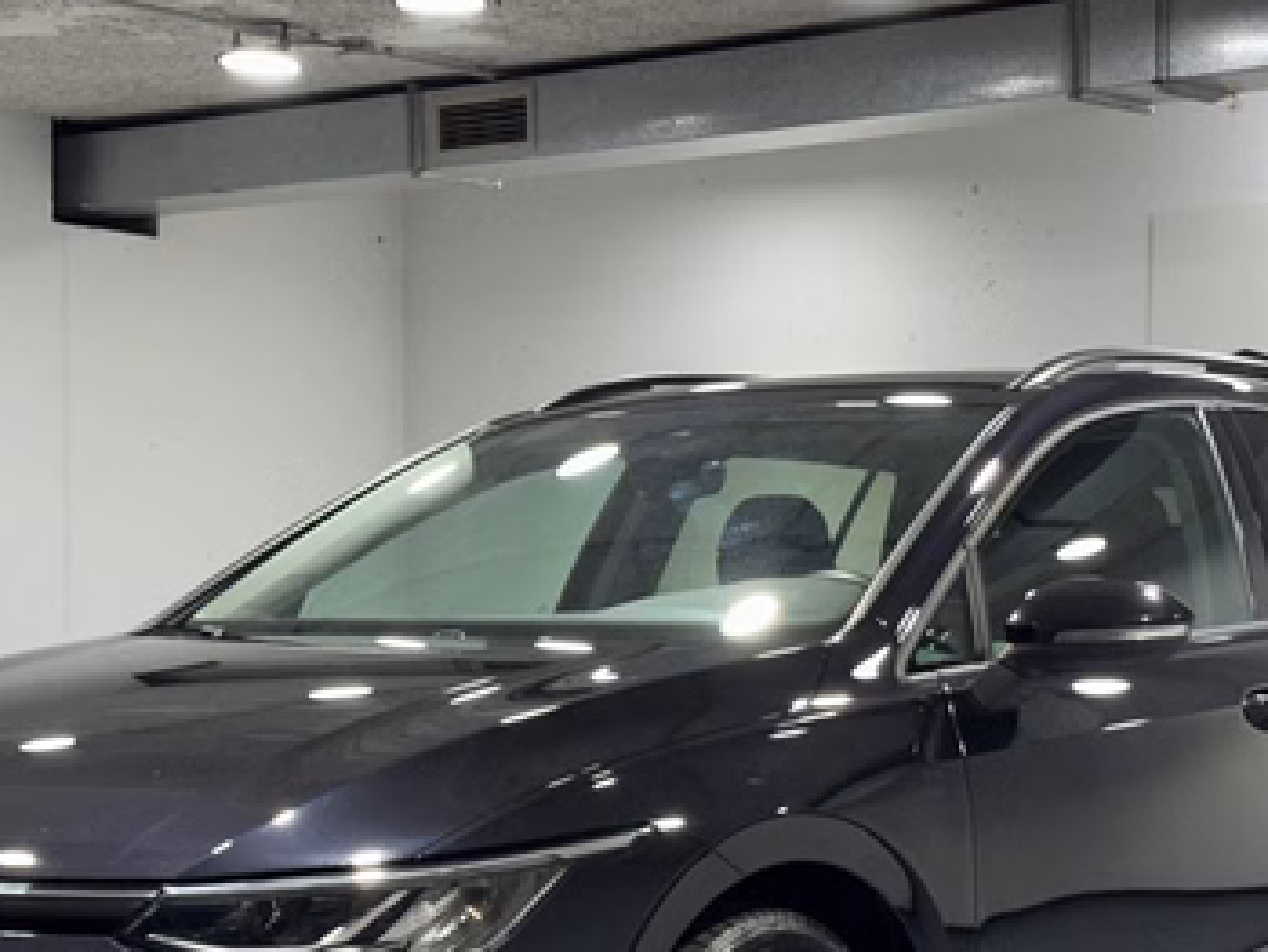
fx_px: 3225
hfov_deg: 22.2
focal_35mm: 88
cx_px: 672
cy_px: 807
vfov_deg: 16.6
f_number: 1.78
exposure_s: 1/50
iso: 64
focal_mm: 6.76
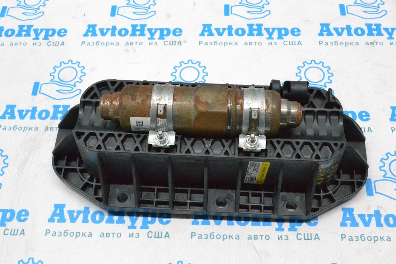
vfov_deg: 28.1
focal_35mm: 48
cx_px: 198
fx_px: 528
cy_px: 132
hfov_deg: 41.1
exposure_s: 1/160
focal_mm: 32
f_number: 11
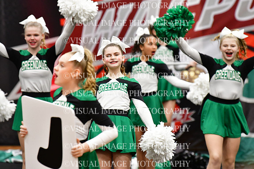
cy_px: 84
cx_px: 127
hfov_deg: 6.9
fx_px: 2117
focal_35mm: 300
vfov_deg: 4.6
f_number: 3.5
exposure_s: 1/500
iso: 5000
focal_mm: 200
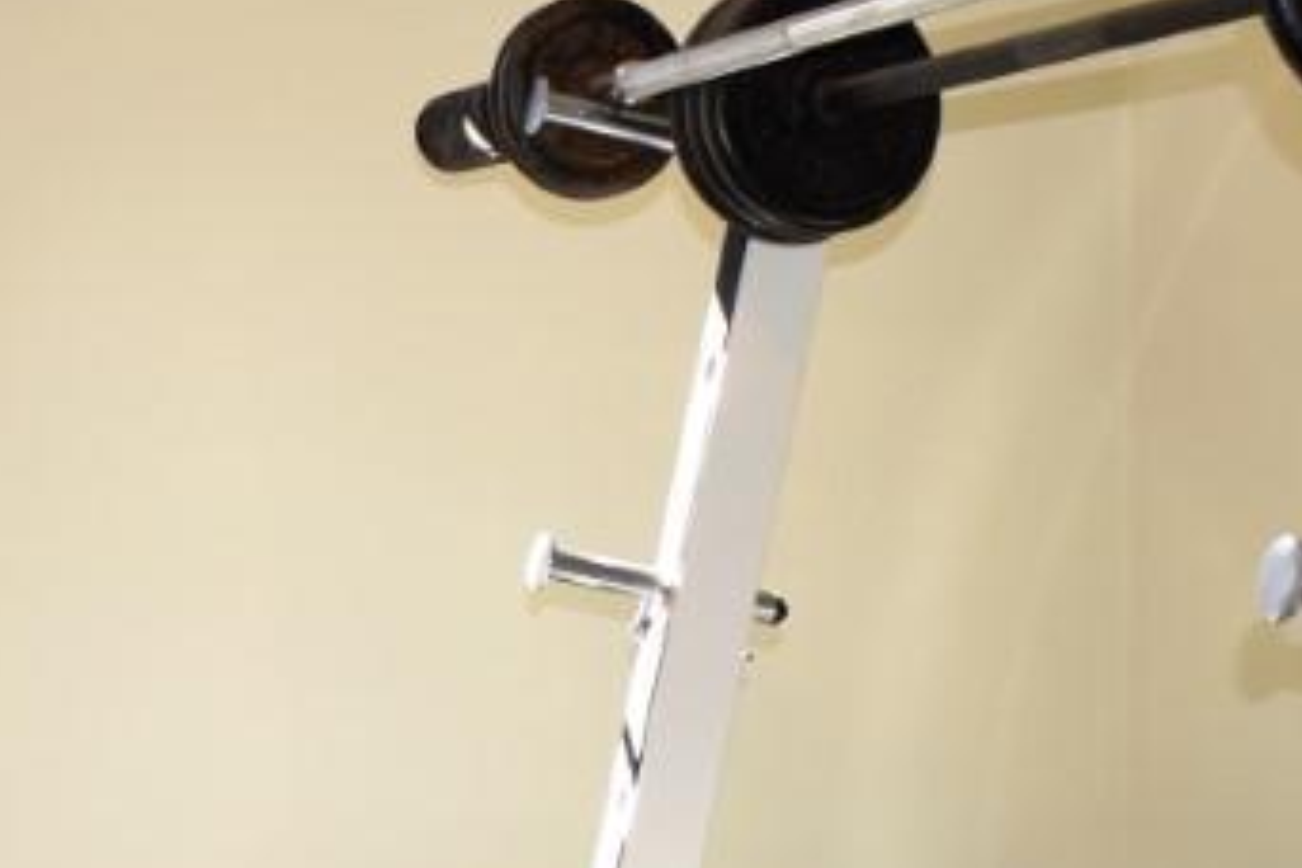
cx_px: -30
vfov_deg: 14.8
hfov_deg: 21.5
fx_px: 3291
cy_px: 799
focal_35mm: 91
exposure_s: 1/80
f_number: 4
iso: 400
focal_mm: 18
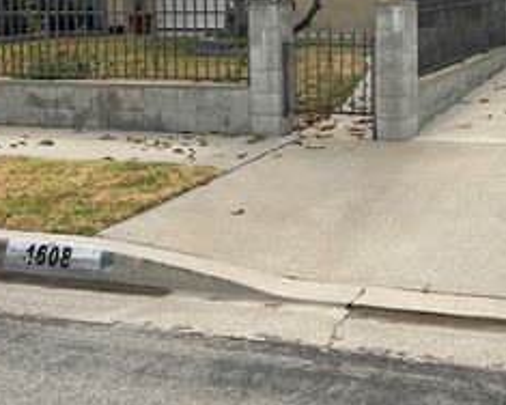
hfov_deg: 32.6
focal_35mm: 54
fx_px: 809
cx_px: 476
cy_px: 18
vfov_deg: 26.8
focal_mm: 5.7
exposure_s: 1/4630
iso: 50
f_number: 1.5
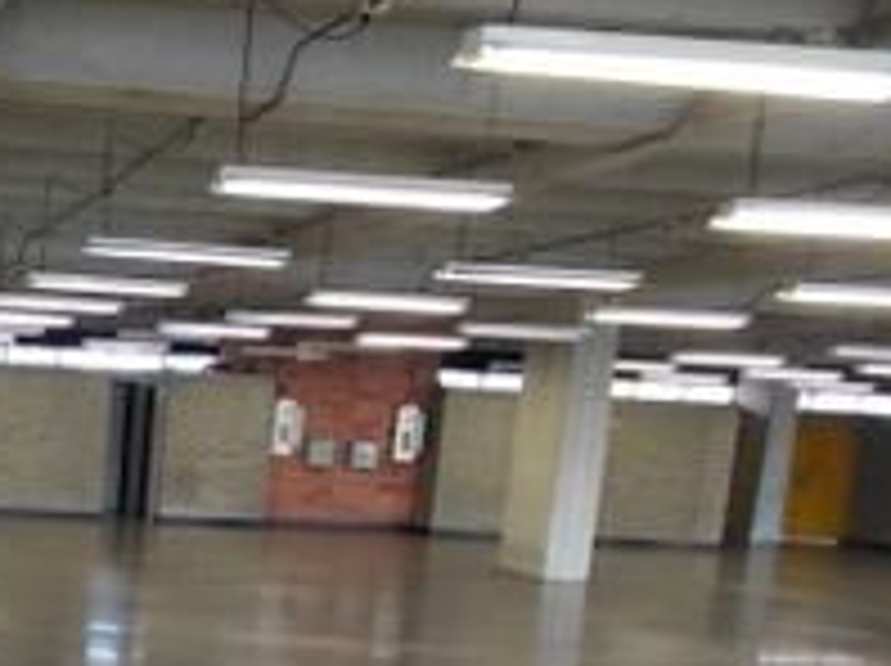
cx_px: -146
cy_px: 666
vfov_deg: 25.6
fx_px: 1388
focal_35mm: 54
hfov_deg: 30.8
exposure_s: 1/60
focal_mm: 1.64
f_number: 2.2
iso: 50
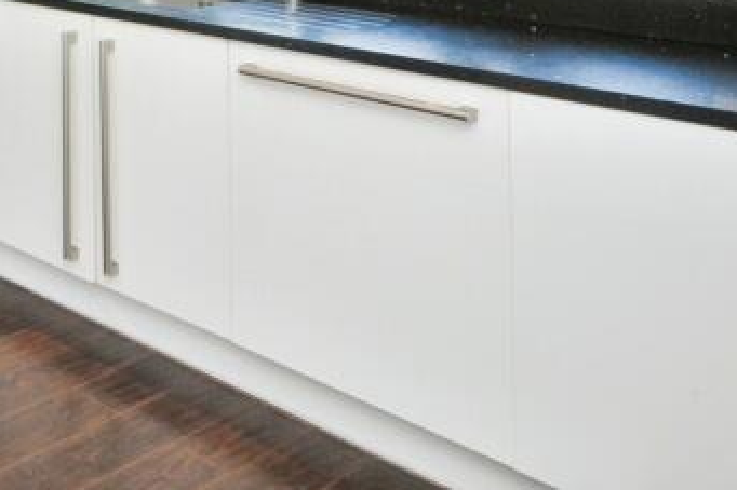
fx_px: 1059
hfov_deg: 30.6
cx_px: -210
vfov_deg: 22.0
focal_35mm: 52
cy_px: -226
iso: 500
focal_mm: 11.5
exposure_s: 1/60
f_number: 6.3
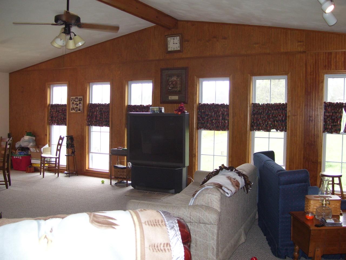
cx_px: 173
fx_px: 360
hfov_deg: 51.4
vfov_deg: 39.7
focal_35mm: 36
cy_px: 130
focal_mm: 6
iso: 125
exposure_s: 1/60
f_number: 2.7
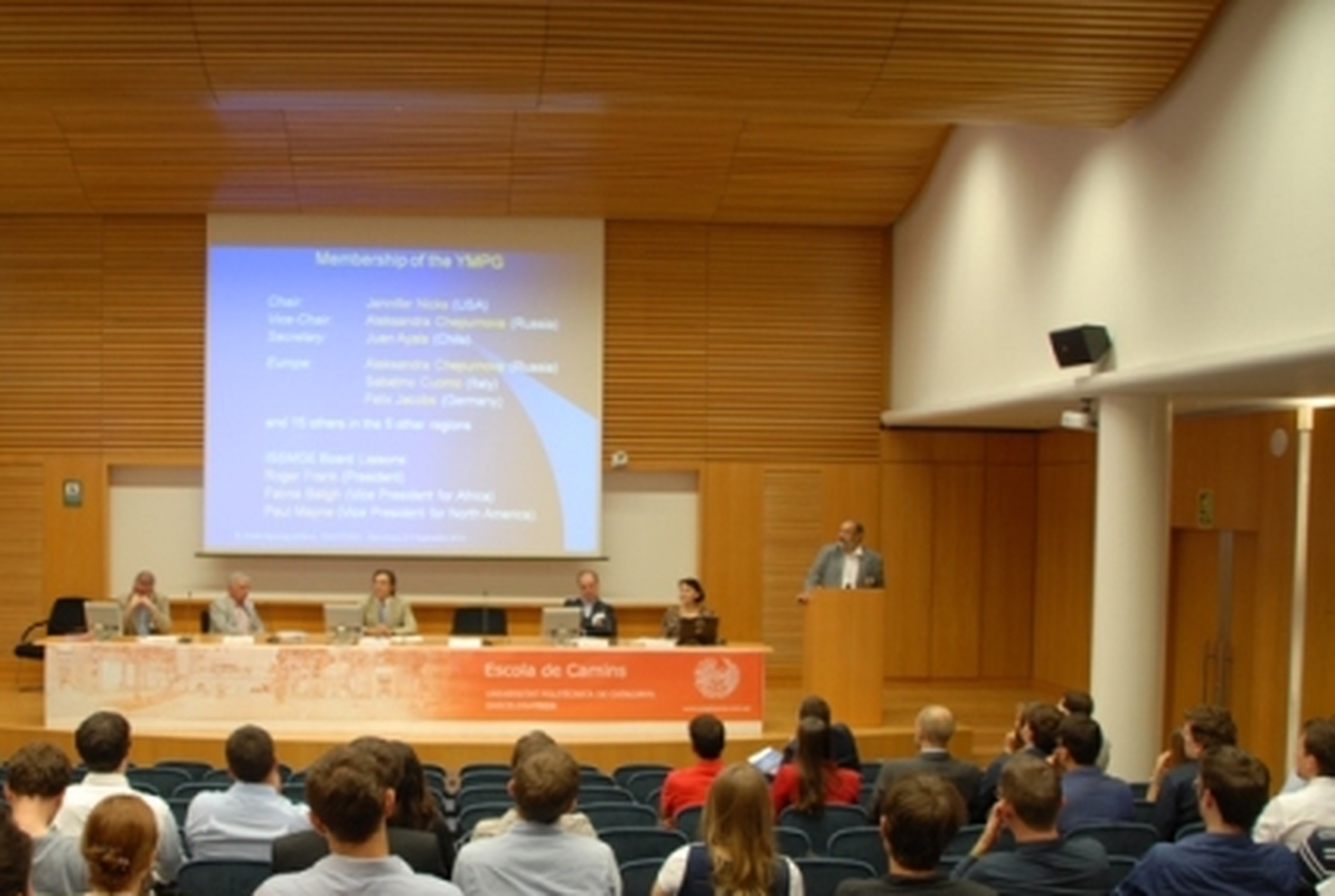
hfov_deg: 50.1
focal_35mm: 38
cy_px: 514
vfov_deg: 35.1
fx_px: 1412
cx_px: 498
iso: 100
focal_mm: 18
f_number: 3.5
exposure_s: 1/10
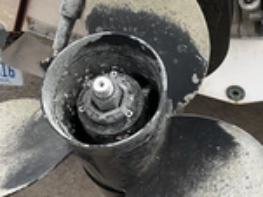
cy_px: 58
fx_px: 585
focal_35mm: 77
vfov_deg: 19.0
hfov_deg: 25.4
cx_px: 138
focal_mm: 3
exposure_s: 1/883
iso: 25
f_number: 1.8
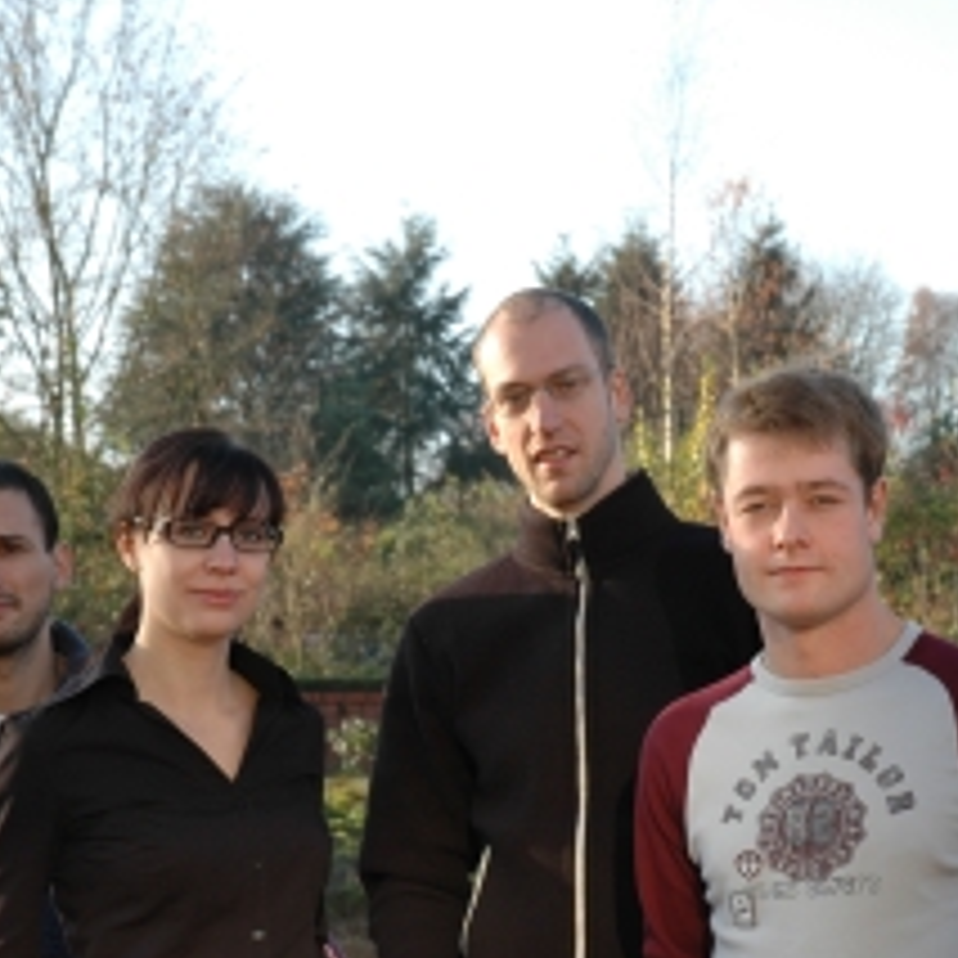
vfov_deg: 14.3
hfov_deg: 14.3
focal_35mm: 122
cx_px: 663
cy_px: 573
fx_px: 3820
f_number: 7.1
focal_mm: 48
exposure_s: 1/160
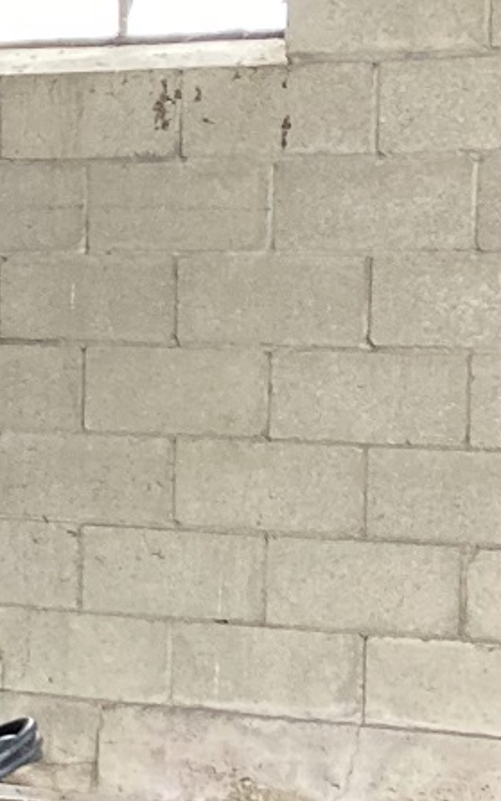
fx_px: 2904
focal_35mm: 133
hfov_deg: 8.4
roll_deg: +0.7
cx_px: -955
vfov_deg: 15.7
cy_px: 539
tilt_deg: -6.7
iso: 320
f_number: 1.8
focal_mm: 3.99
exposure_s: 1/60
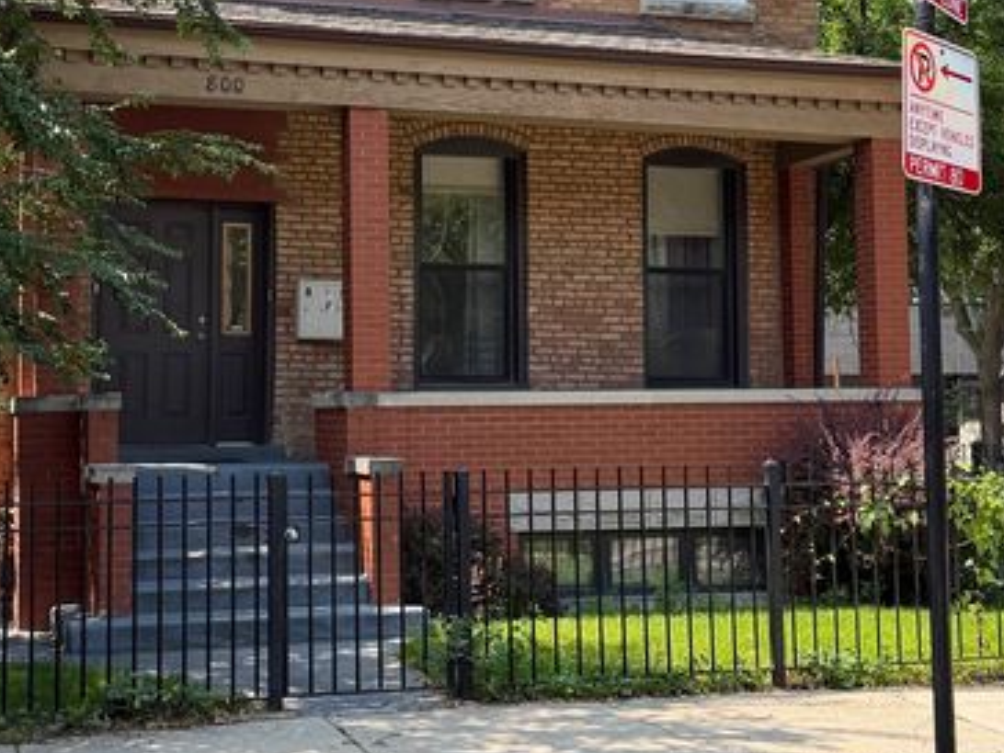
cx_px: 425
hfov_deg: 55.1
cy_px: 319
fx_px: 957
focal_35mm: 33
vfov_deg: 42.8
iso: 100
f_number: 1.78
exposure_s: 1/1770
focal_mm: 6.76
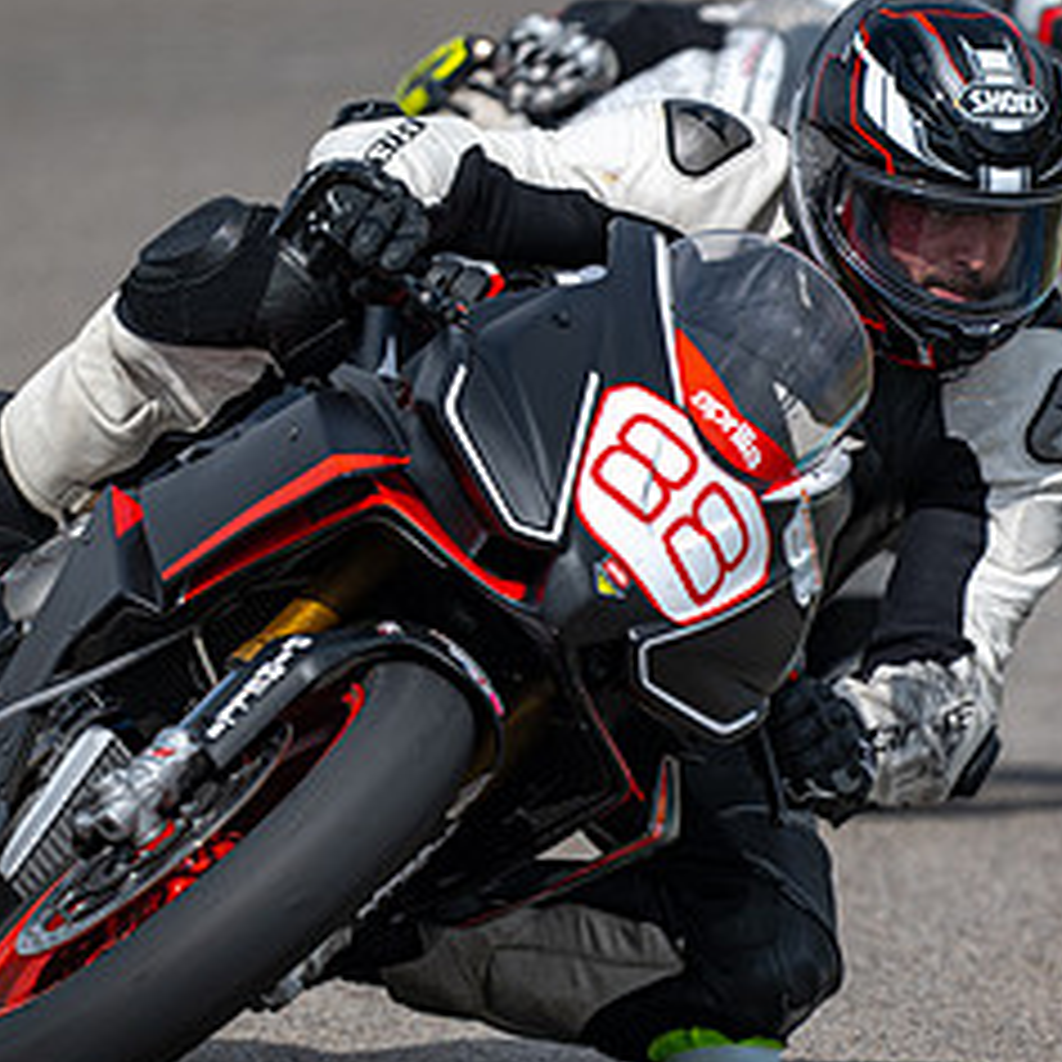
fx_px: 43491
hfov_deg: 1.4
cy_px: 772
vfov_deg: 1.4
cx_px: 1071
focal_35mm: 1253
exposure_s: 1/1250
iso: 125
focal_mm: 600
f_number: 6.3
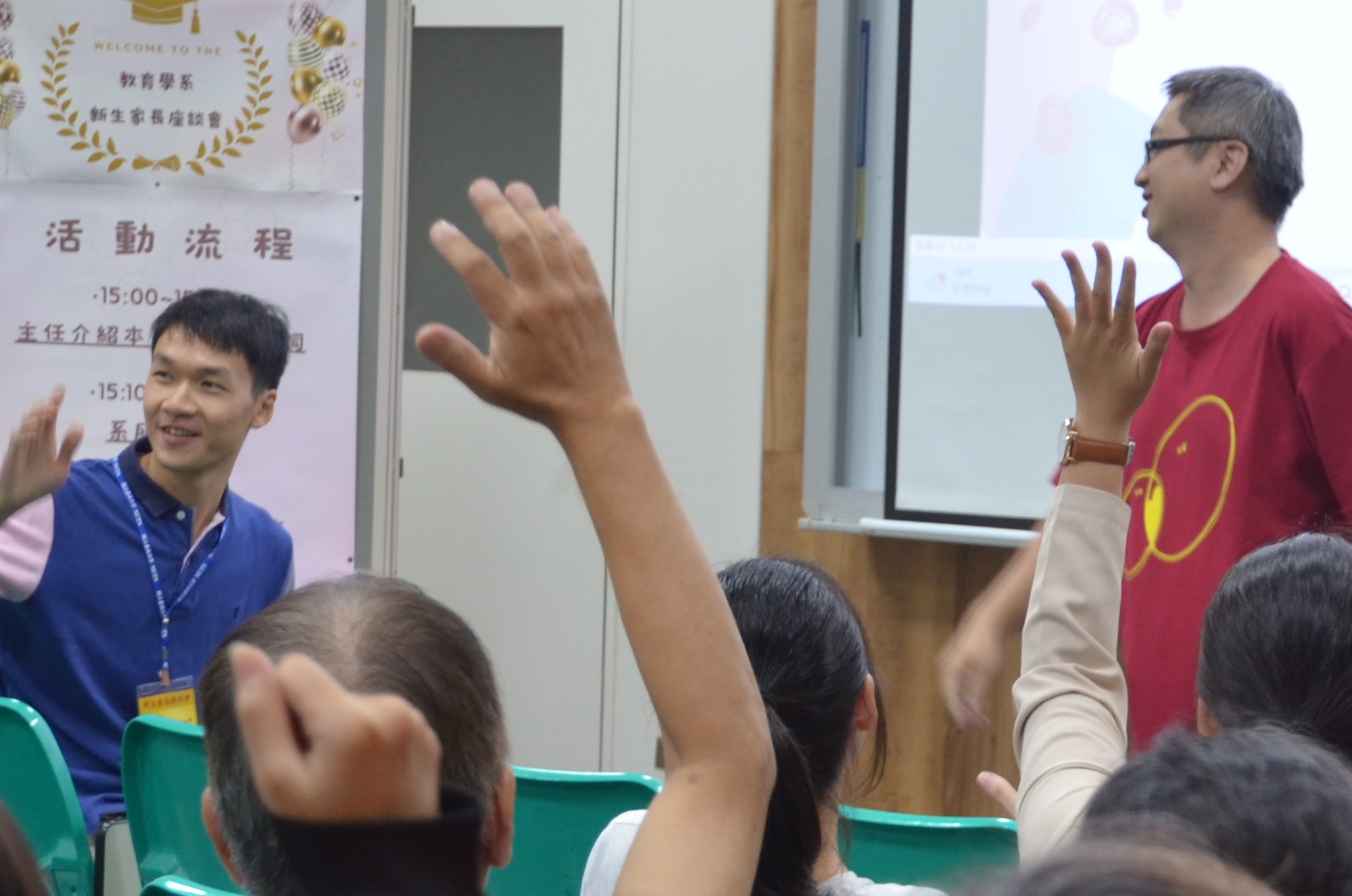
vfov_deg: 11.9
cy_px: 599
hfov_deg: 17.8
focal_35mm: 114
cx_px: 1060
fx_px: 4281
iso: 450
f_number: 4.5
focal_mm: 31
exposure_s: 1/30
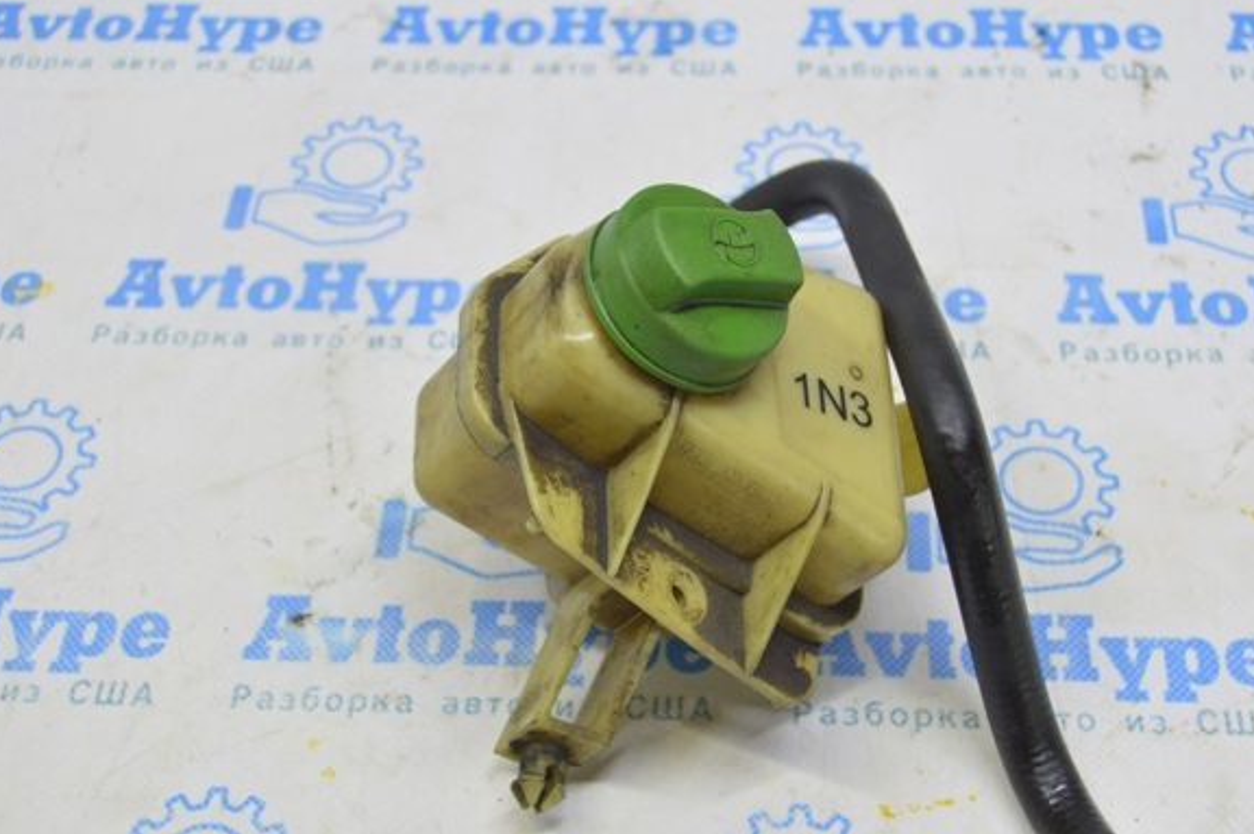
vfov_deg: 26.9
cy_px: 428
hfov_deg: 39.6
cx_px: 684
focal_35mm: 50
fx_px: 1740
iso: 400
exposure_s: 1/20
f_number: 5.6
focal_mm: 30
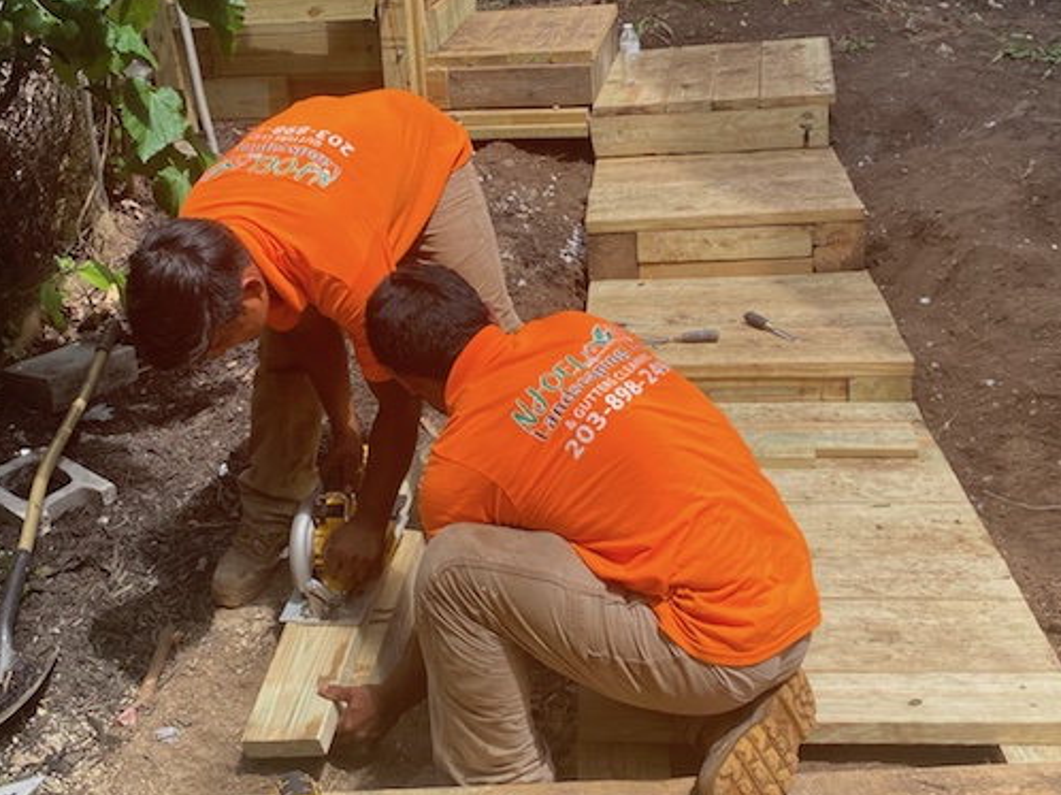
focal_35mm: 47
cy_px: 321
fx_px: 1440
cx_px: 435
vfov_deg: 30.8
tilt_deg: -16.7
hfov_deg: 40.3
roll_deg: +4.7
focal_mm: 4.25
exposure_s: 1/853
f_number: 1.8
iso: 32
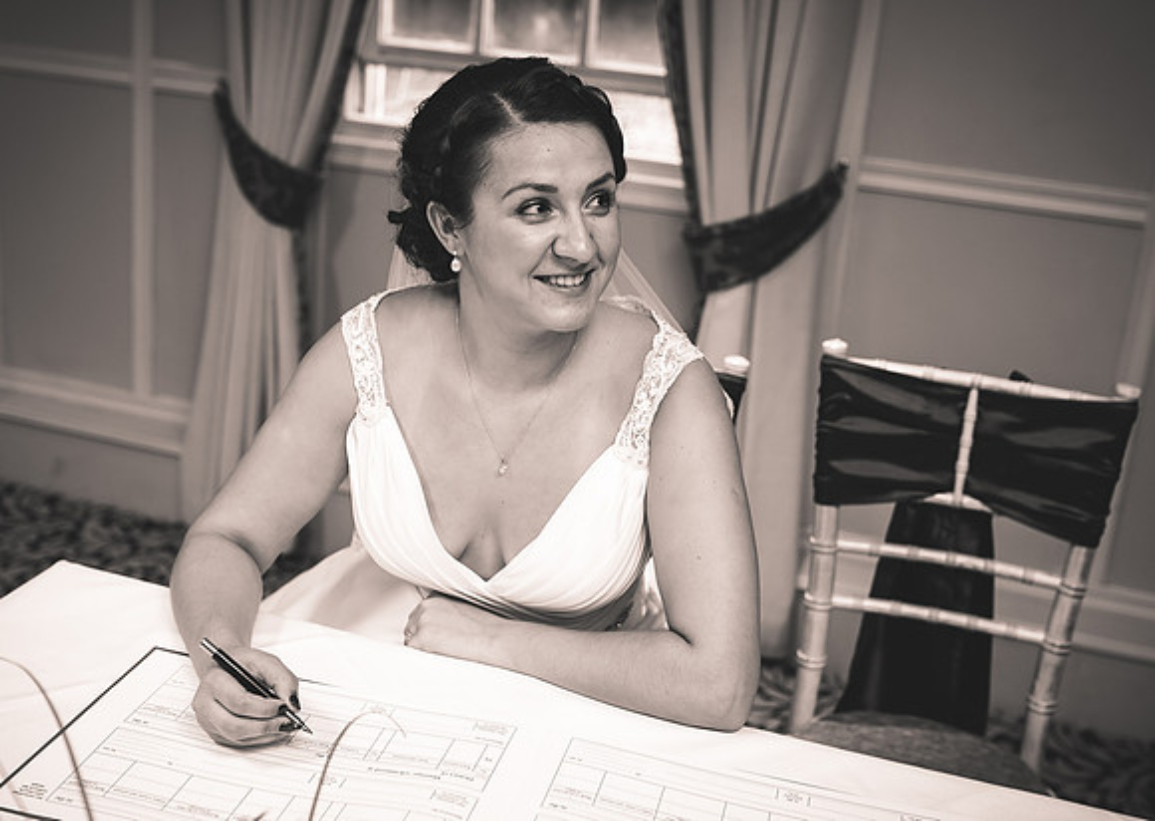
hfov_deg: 43.7
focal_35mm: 44
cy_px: 328
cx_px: 575
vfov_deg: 31.7
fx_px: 1439
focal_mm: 35
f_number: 3.2
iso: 400
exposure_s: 1/100
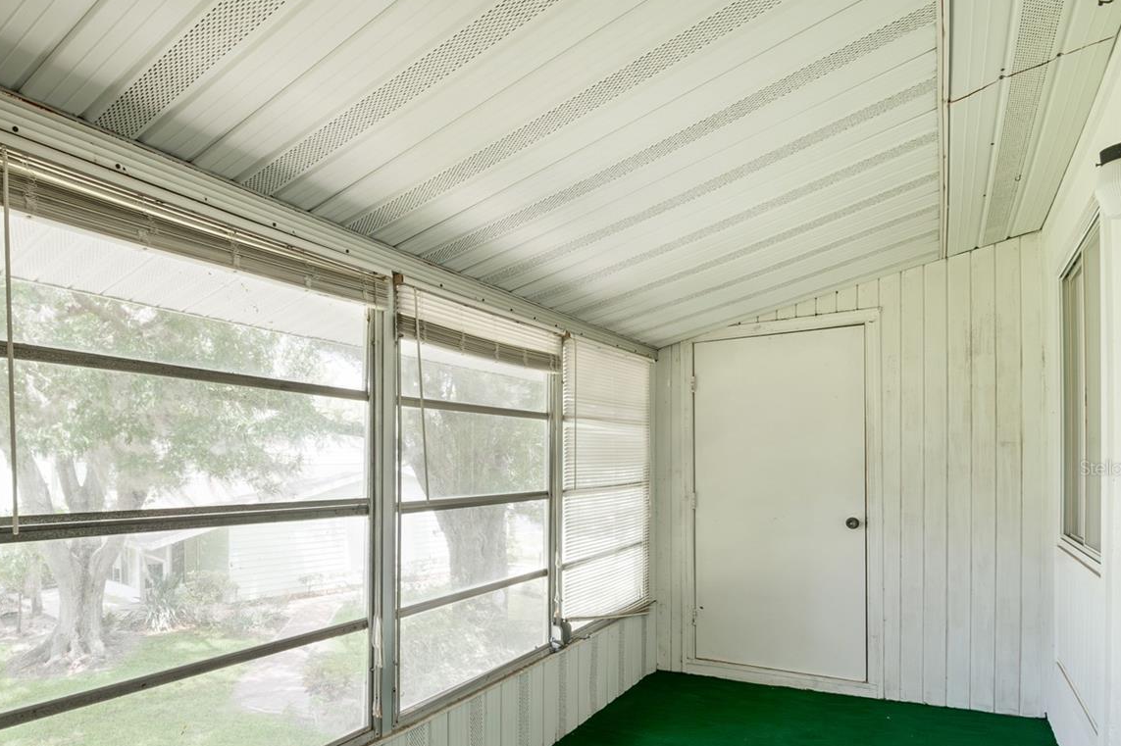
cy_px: 468
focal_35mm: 21
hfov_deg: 78.8
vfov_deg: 58.7
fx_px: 654
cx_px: 382
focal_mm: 10
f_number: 9
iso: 250
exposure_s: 1/50
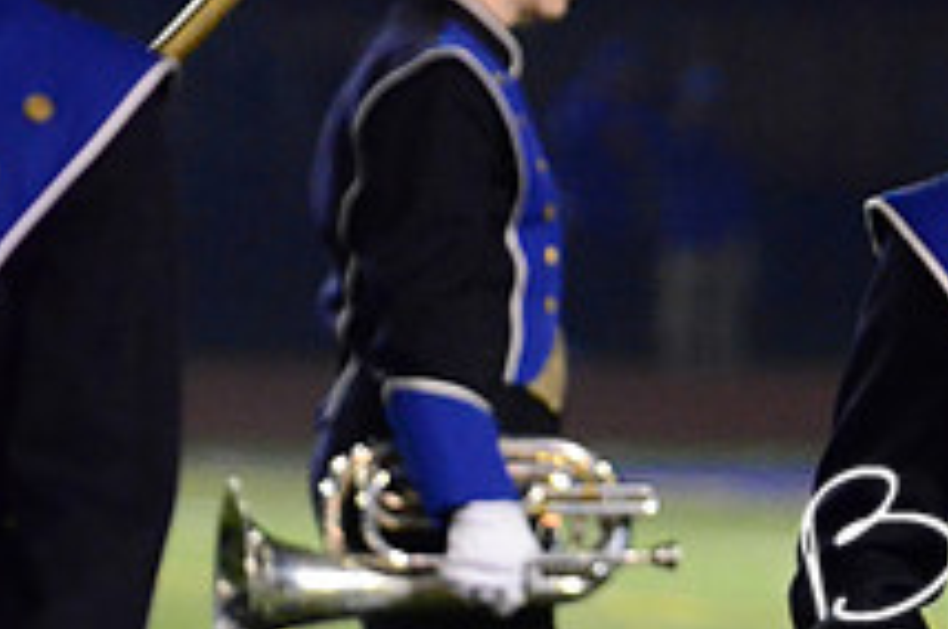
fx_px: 21377
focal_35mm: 813
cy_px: 31
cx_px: 1236
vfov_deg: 1.7
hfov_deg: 2.5
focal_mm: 200
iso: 6400
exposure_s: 1/500
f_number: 2.8
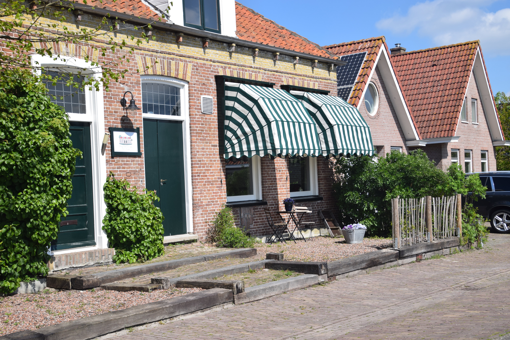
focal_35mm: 52
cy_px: 170
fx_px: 744
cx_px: 255
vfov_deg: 25.8
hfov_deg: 37.9
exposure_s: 1/400
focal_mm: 35
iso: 200
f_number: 10
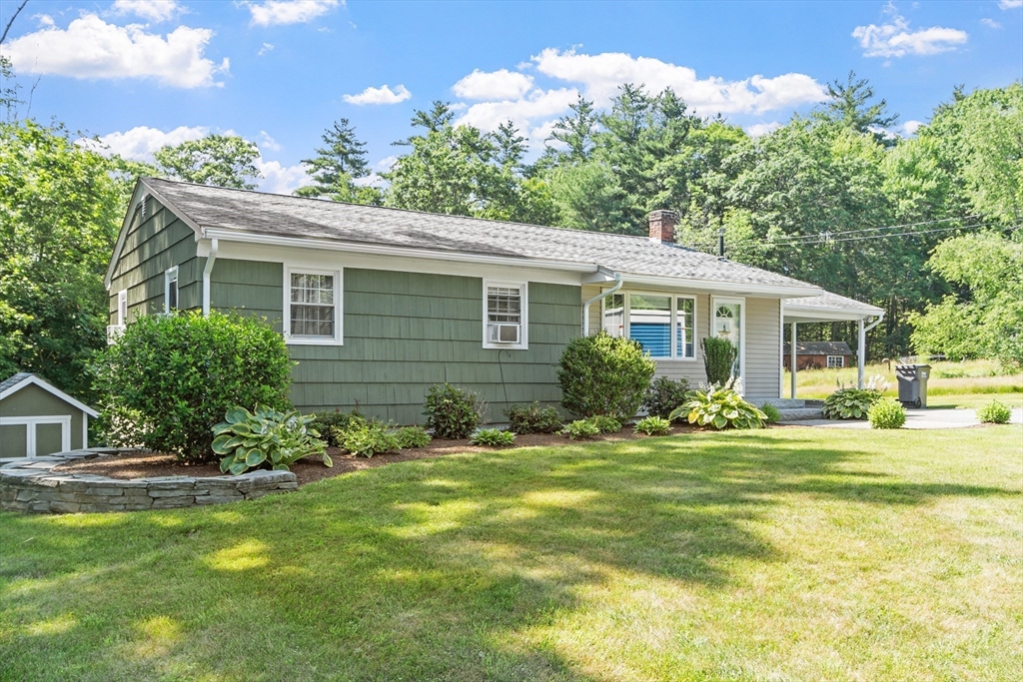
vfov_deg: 47.9
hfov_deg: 67.4
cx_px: 512
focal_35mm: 27
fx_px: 767
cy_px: 341
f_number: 8
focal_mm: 18
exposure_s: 1/125
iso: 250
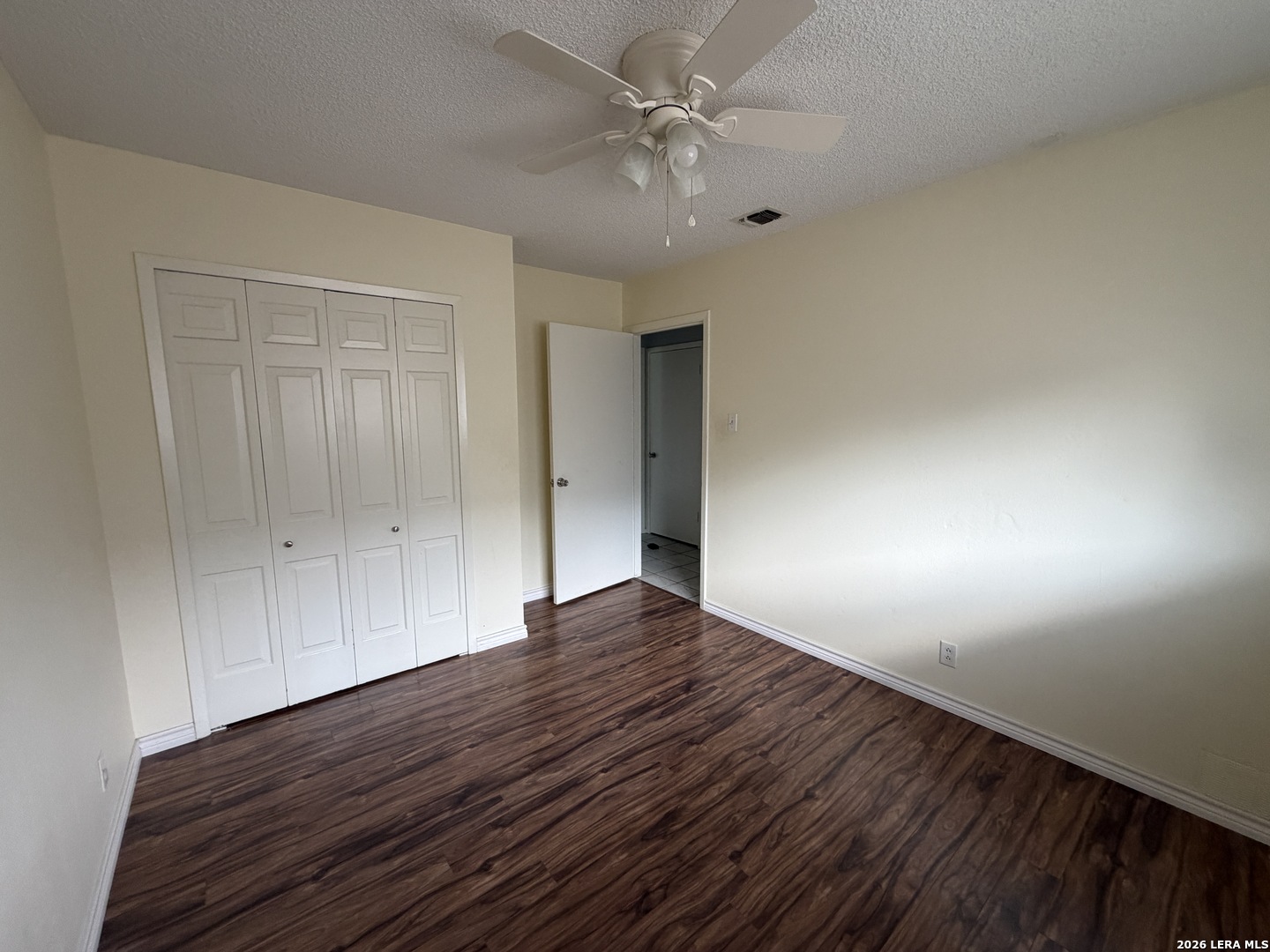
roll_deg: +0.3
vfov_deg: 85.7
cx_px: 635
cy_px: 476
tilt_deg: -7.6
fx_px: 514
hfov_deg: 102.1
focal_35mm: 14
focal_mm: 2.22
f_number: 2.2
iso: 250
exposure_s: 1/121
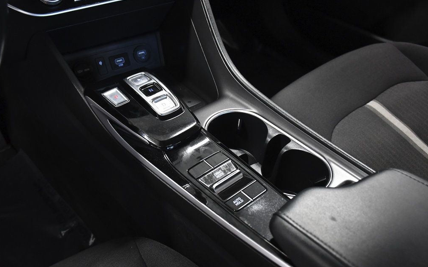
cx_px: 214
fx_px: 408
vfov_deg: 36.3
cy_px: 129
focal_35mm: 35
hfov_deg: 55.3
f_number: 3.8
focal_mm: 23
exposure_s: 1/200
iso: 2500
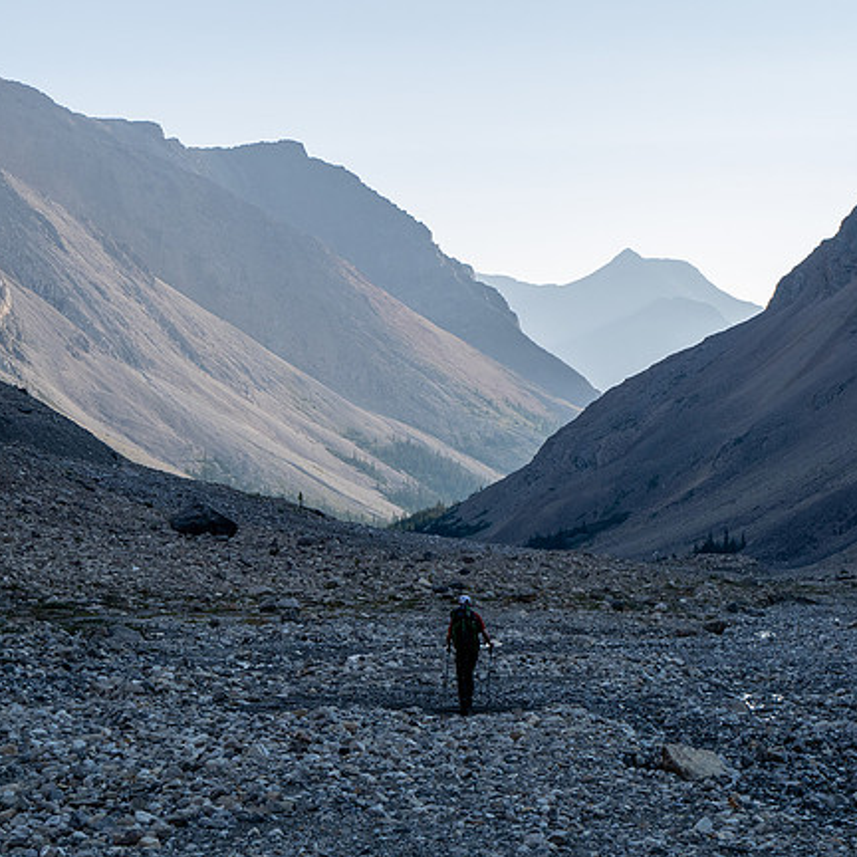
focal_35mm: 76
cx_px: 423
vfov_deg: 22.8
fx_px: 2129
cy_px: 429
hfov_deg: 22.8
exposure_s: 1/320
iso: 200
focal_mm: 32
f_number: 8
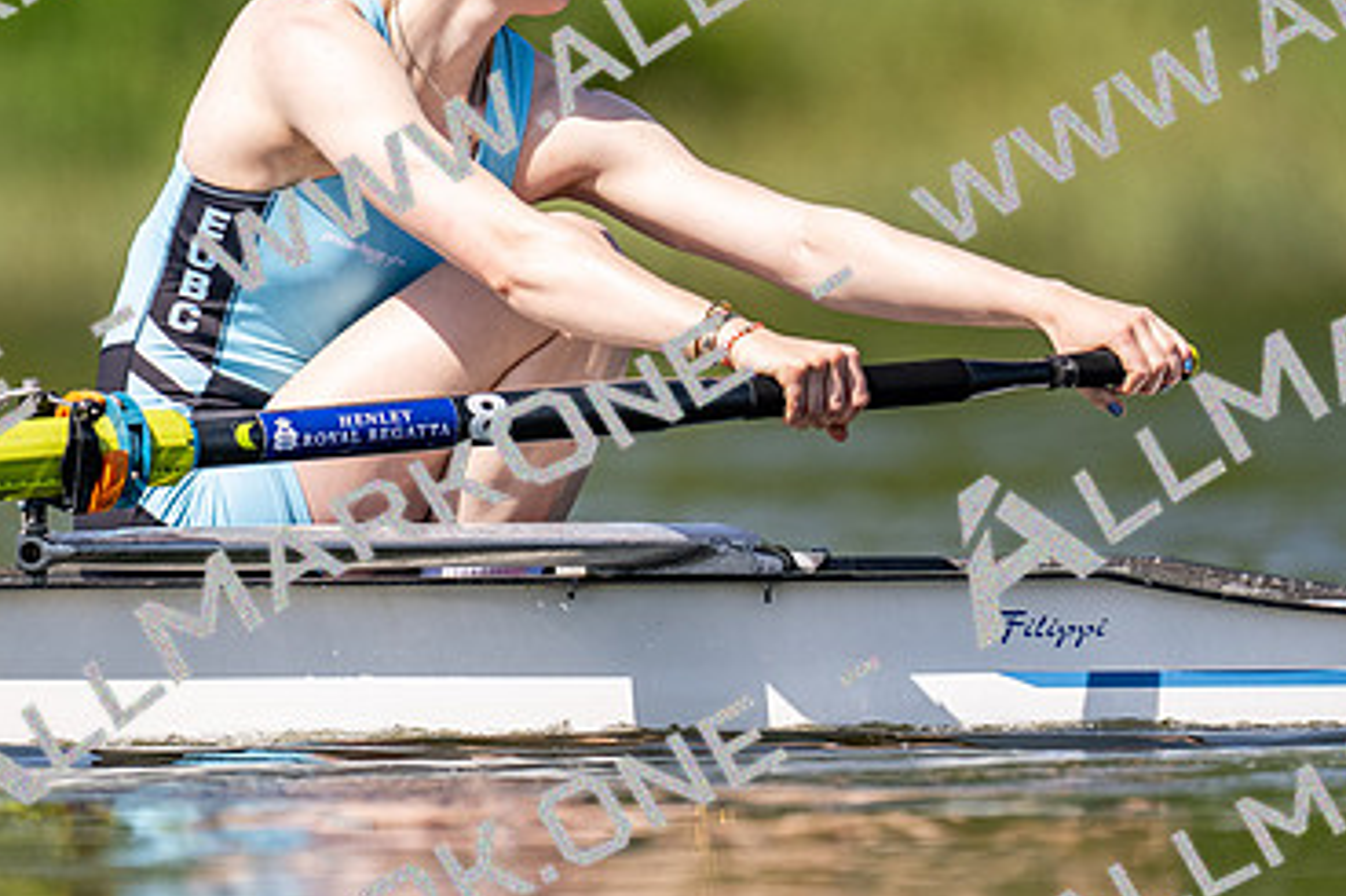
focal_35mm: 1419
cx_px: 644
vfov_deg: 1.0
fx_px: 53029
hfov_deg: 1.5
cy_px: 304
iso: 220
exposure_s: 1/2500
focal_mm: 600
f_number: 4
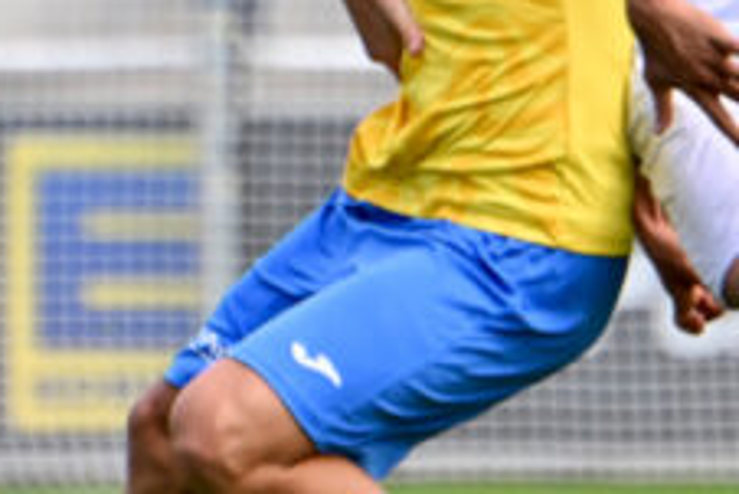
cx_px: 7
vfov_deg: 0.8
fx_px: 37219
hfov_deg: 1.1
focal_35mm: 1812
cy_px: -11
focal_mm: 400
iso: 360
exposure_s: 1/1600
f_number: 5.6
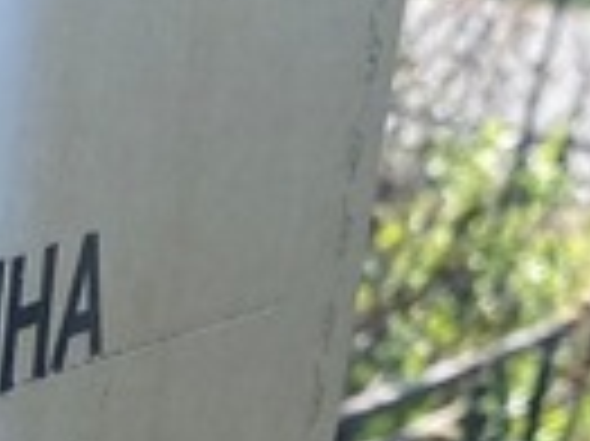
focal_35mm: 159
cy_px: 810
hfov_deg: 11.7
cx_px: -369
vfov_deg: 8.9
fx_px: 2708
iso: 32
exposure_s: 1/711
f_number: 1.8
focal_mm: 4.25
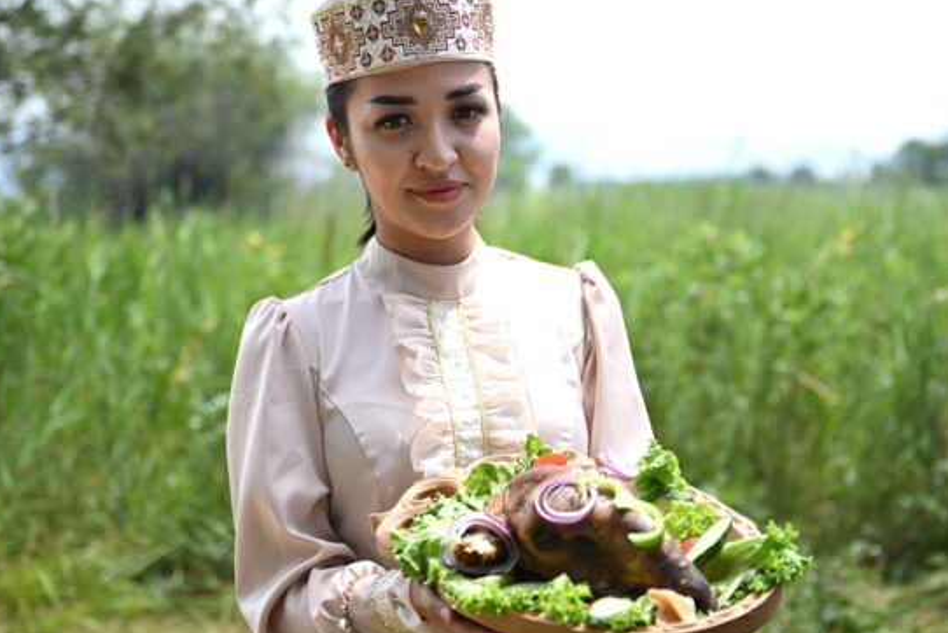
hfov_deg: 30.9
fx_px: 1713
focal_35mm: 65
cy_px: 252
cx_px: 495
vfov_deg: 20.9
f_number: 2.8
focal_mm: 47
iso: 40
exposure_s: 1/250
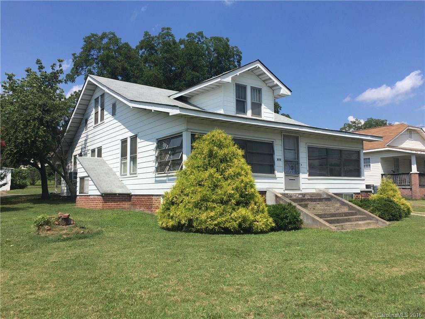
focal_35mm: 29
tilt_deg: +5.2
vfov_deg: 48.2
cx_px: 212
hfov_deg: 61.7
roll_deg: +0.1
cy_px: 160
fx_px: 356
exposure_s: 1/2639
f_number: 2.2
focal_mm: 4.15
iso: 32
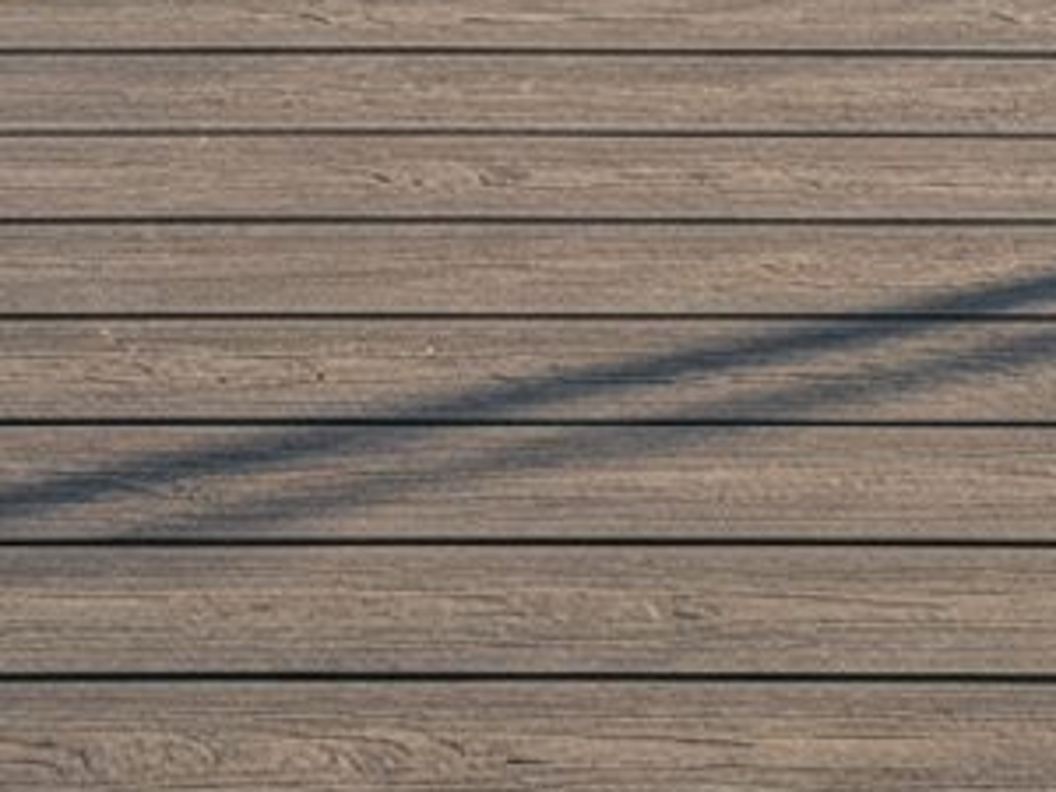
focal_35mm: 96
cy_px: -306
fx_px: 2929
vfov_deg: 14.6
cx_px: 591
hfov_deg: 20.4
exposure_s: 1/1522
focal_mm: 6.8
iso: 1470
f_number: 1.68
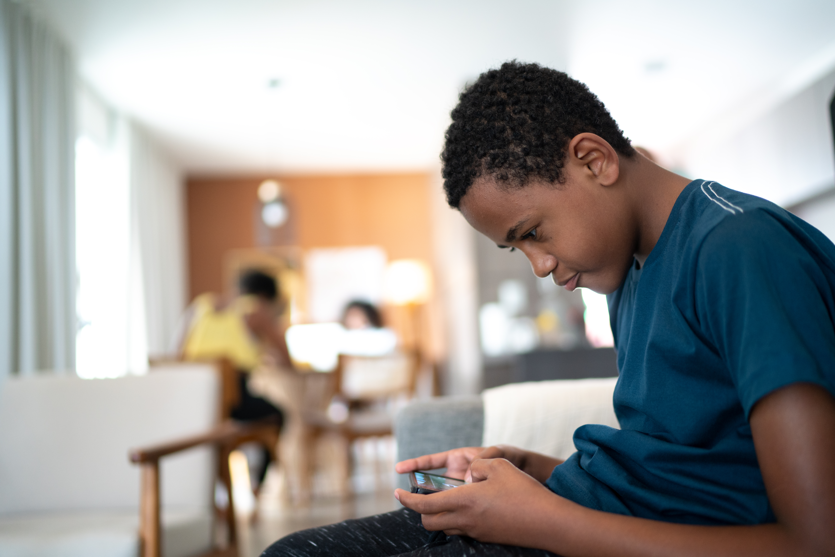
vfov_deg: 37.9
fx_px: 812
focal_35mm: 35
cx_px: 418
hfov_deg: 54.4
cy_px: 278
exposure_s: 1/125
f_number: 1.4
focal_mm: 35
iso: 800
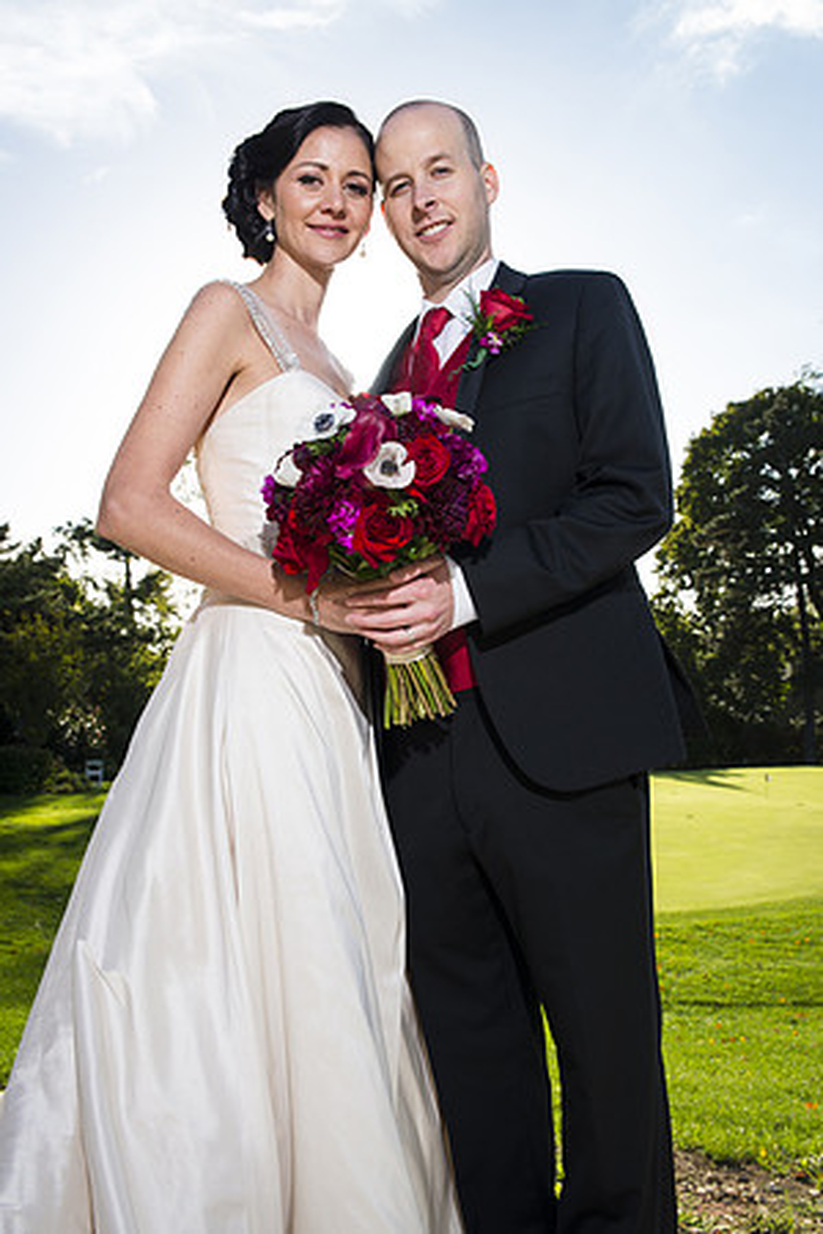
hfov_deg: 41.1
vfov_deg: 58.7
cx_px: 412
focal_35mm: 32
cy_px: 617
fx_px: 1097
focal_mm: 32
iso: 125
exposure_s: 1/160
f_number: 11
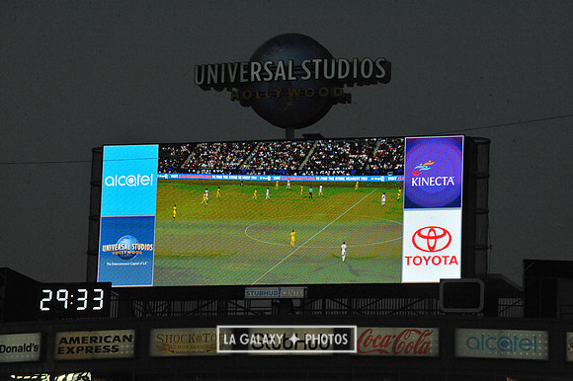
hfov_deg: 10.8
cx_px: 286
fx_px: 3022
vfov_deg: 7.2
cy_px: 190
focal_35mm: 190
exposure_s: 1/1250
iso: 5000
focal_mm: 190
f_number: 18
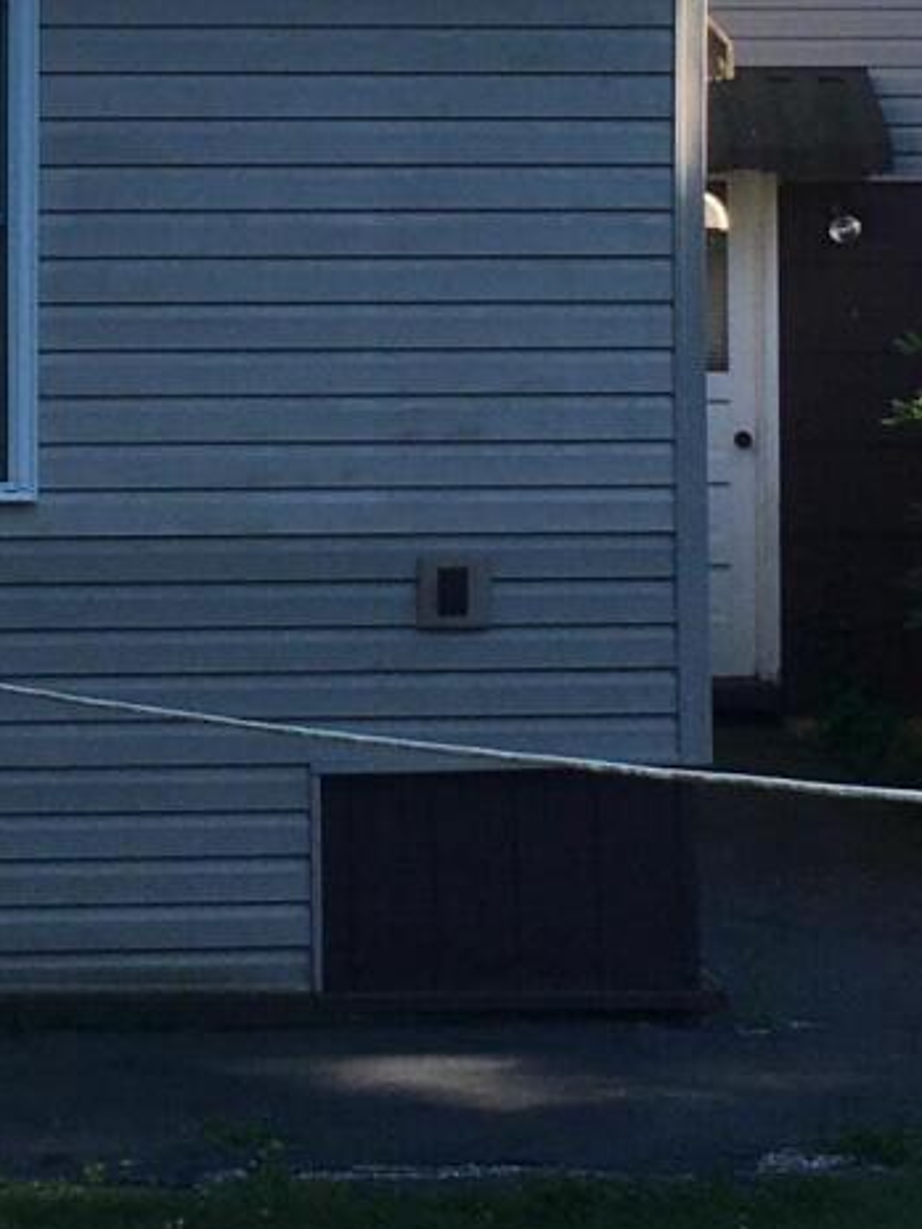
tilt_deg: +3.8
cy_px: 16
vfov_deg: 15.5
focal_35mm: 125
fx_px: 4439
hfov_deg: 11.8
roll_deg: -0.4
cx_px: 156
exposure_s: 1/686
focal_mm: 4.15
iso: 25
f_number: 2.2
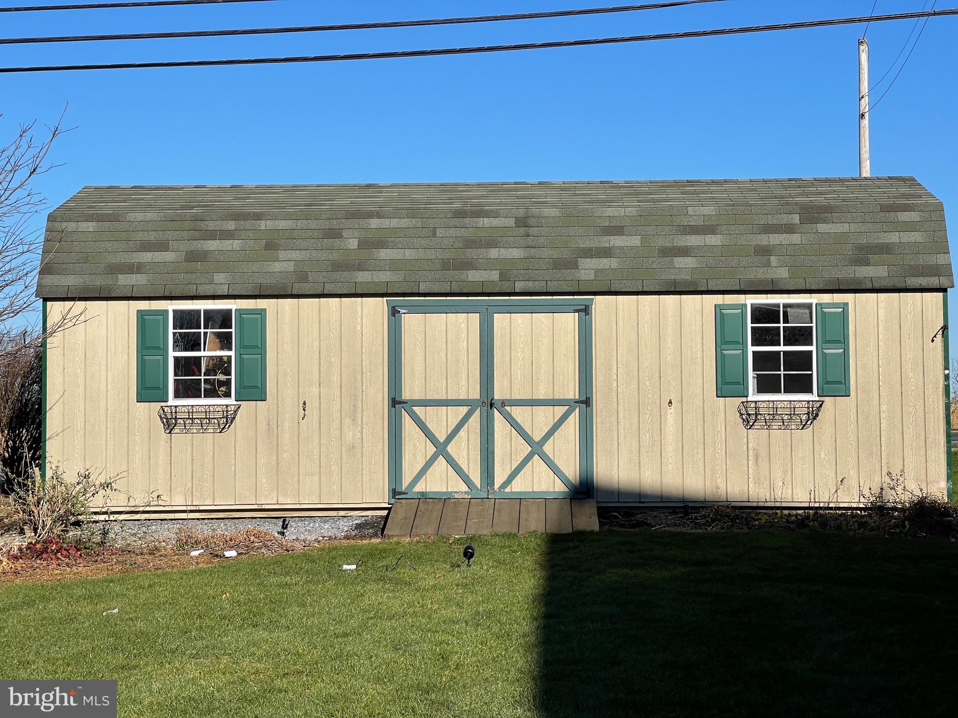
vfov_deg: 22.9
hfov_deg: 30.3
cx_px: 479
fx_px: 1771
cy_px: 359
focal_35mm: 64
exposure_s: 1/1815
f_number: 2.2
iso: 20
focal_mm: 7.5
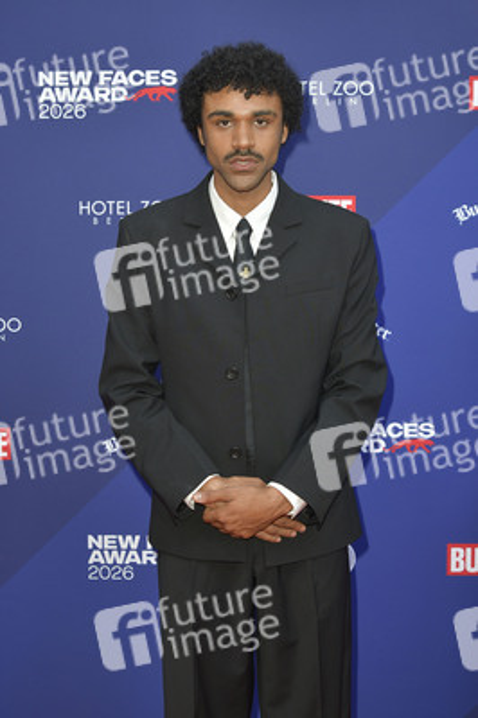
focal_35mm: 50
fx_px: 997
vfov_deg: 39.6
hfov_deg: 26.9
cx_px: 239
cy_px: 359
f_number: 6.3
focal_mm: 50
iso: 640
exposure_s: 1/200
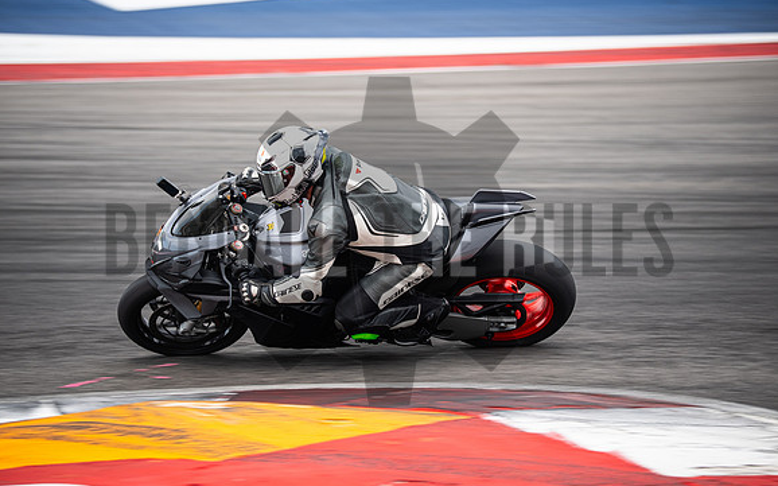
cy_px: 242
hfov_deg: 9.8
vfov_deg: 6.1
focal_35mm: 215
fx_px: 4558
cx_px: 389
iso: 160
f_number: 3.2
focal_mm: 140
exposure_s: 1/250
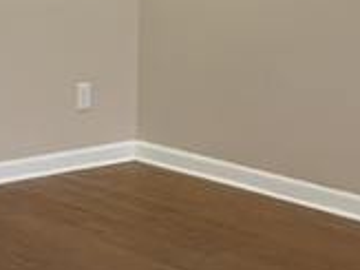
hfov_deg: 16.4
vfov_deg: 12.4
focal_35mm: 119
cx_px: 41
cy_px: 58
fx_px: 1237
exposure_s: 1/60
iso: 125
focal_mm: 3
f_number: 1.8
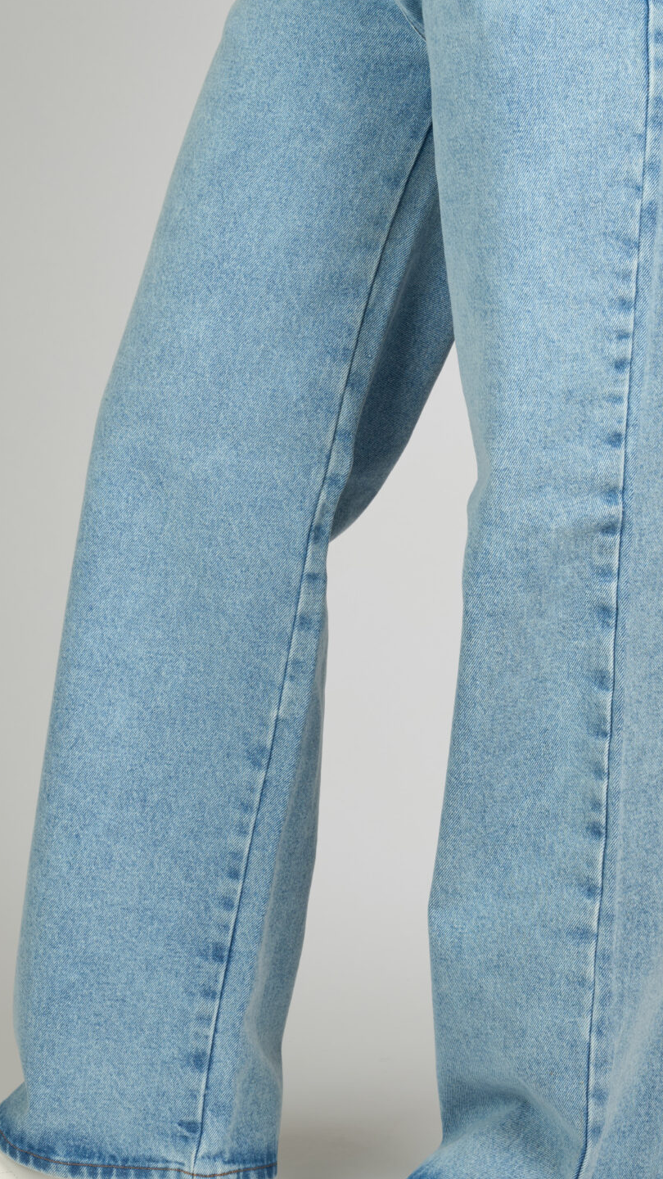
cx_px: 346
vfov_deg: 19.5
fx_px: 3416
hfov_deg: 11.1
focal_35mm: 109
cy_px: 427
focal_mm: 58.7
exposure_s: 1/200
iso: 100
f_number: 13
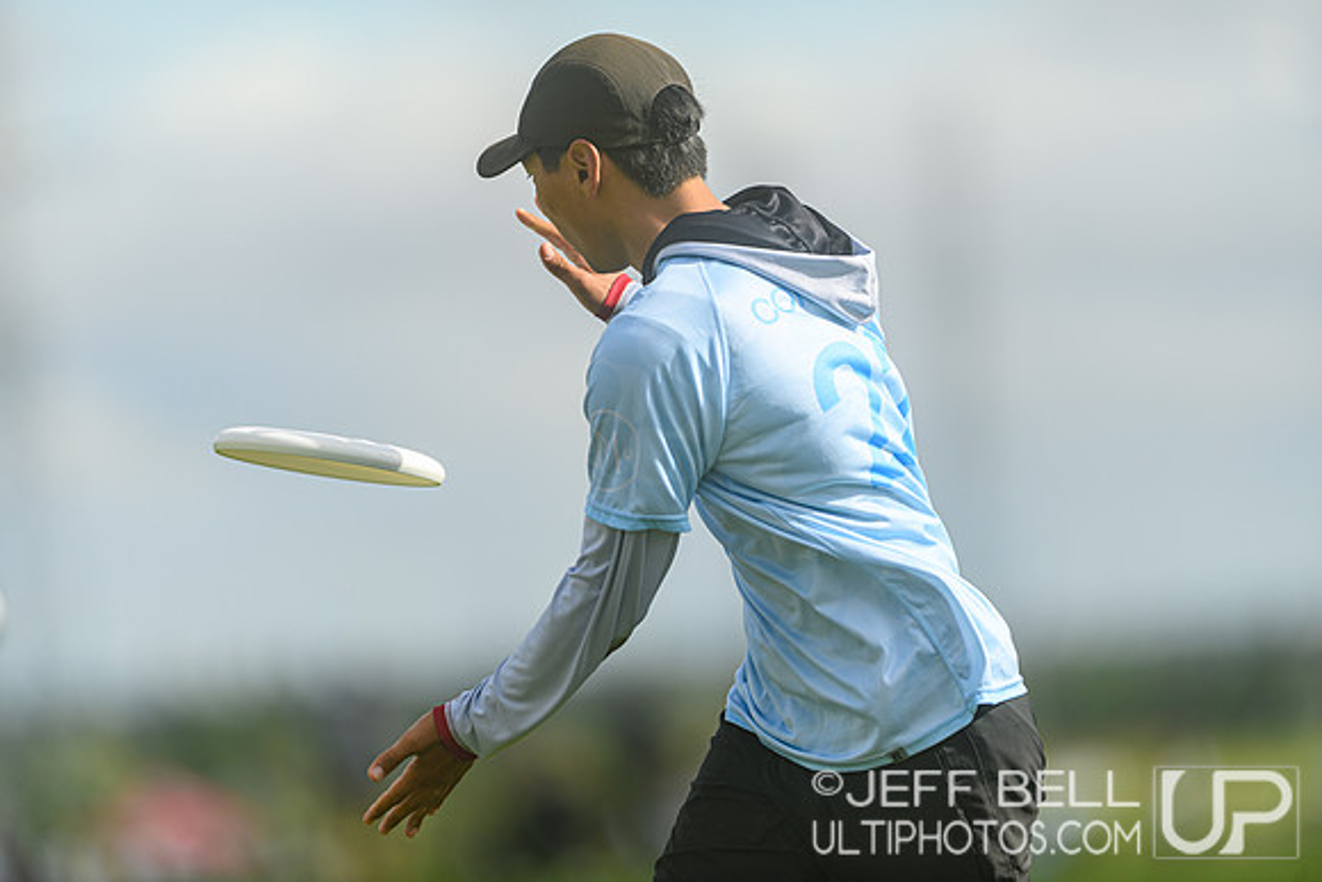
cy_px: 441
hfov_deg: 5.2
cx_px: 661
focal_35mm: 400
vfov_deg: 3.4
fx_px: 14692
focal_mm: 400
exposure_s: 1/1600
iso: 100
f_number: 3.2
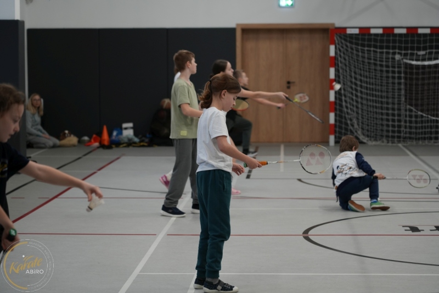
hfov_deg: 19.5
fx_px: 1280
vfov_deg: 13.0
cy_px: 146
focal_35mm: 105
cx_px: 220
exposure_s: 1/160
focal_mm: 105
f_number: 4
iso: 800
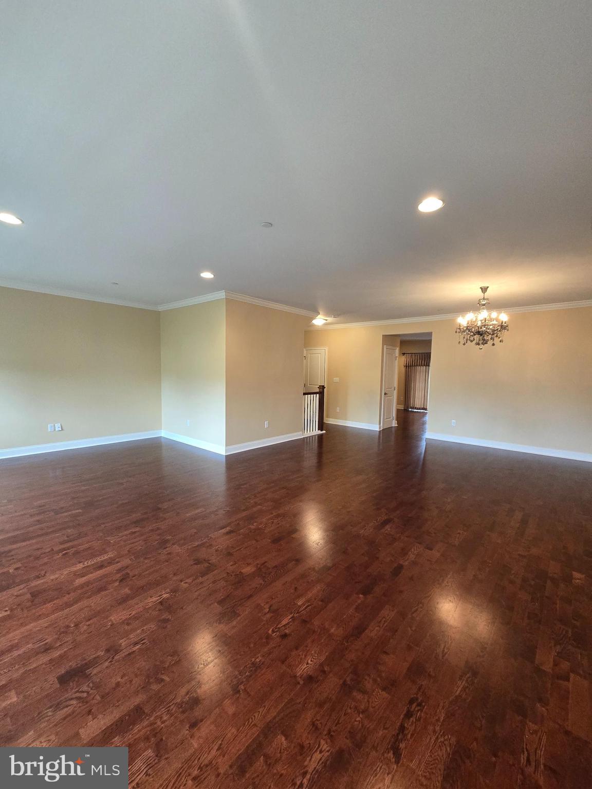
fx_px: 296
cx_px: 296
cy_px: 394
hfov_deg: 89.9
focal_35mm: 13
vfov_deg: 106.2
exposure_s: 1/60
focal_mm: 2.2
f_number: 2.2
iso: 320
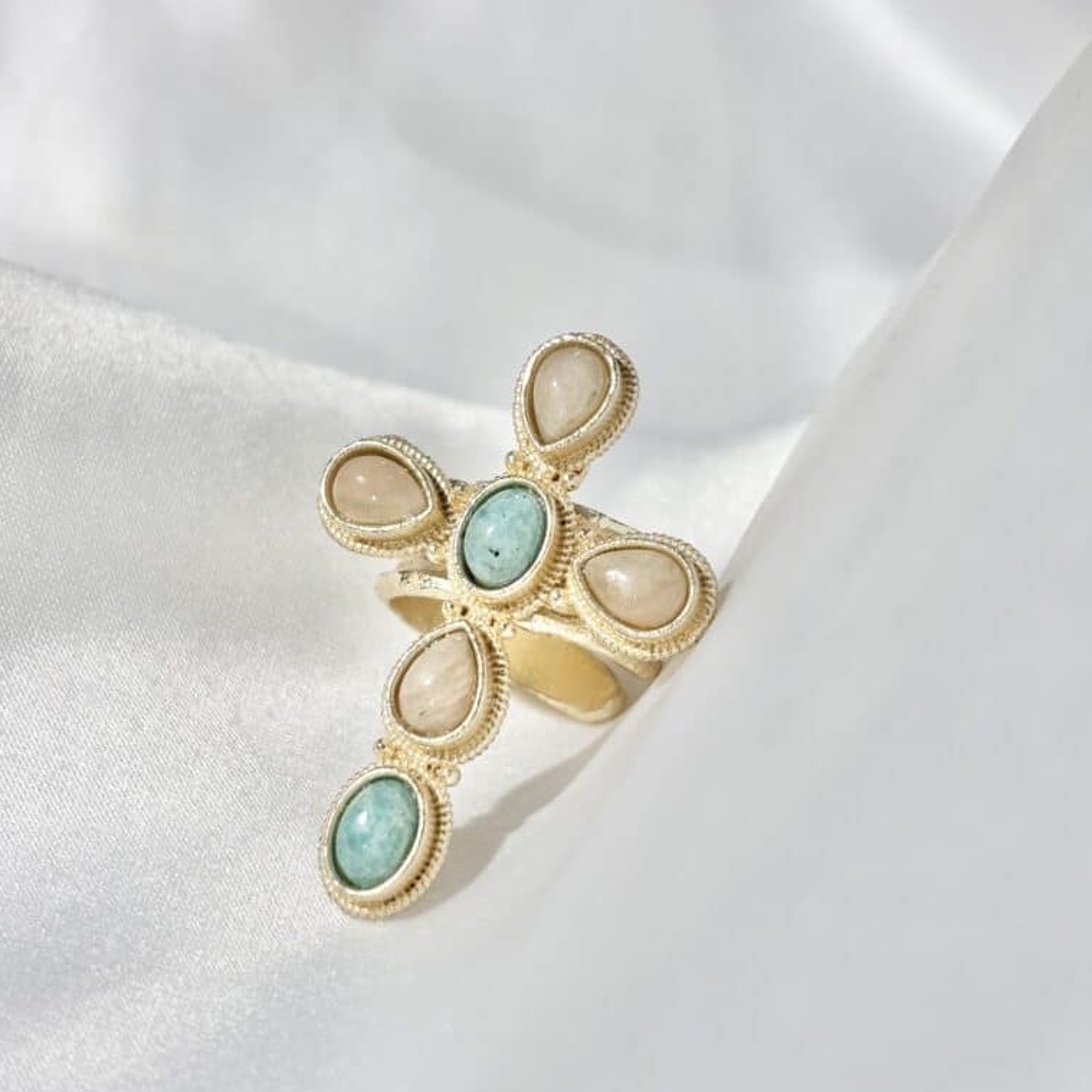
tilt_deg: -28.8
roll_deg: +7.4
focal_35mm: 62
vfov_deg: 27.7
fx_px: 2213
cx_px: 545
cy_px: 502
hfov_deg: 27.7
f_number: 1.6
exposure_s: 1/387
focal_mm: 5.96
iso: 32
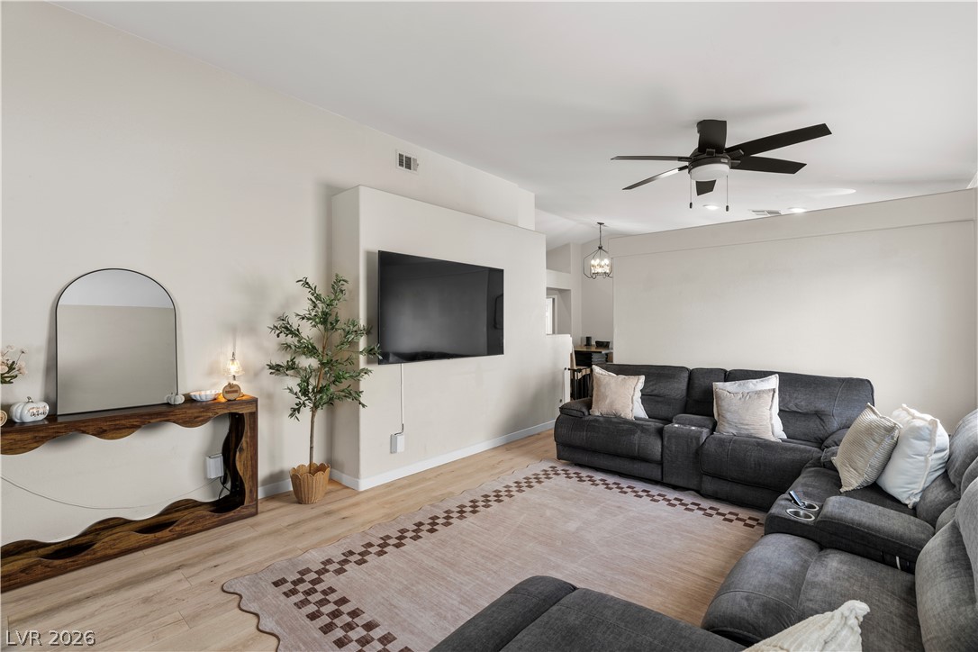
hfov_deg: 96.7
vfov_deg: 73.7
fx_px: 435
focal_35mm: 16
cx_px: 489
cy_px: 326
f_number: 8
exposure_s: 1.3
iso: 200
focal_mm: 16
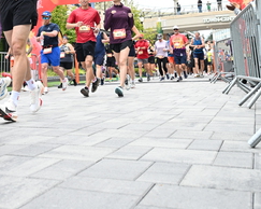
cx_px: 94
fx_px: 394
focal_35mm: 51
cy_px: 5
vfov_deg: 28.1
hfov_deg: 36.4
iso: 2000
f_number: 4
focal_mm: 24
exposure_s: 1/640
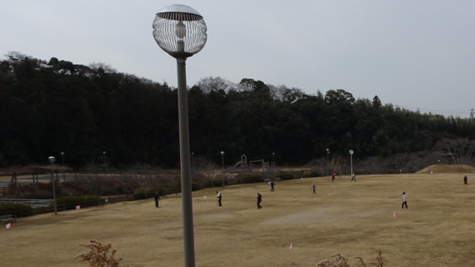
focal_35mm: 47
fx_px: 592
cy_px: 219
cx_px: 358
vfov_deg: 24.9
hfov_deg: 42.4
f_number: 3.5
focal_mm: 4.1
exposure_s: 1/1000
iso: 80
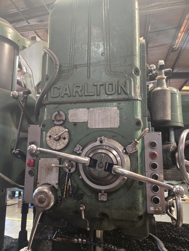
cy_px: 126
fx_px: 167
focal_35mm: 23
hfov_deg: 58.9
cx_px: 94
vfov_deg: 73.9
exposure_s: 1/60
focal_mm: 5.4
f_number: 1.8
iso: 640
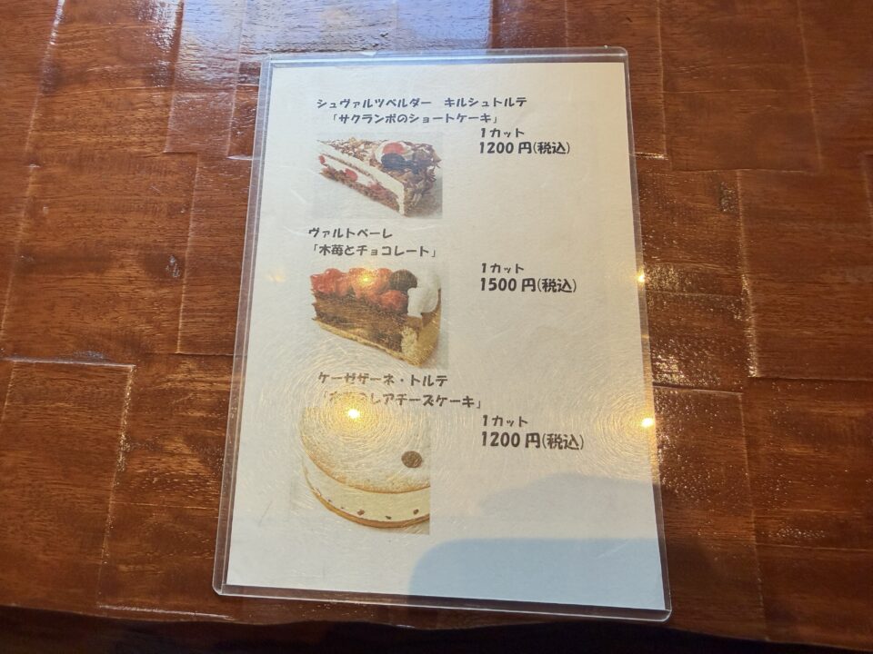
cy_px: 327
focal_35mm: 24
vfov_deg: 56.8
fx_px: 605
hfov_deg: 71.6
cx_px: 436
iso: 160
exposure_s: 1/100
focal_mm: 2.22
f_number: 2.2
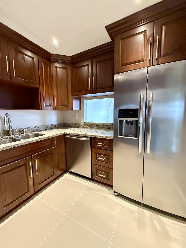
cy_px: 124
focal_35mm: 14
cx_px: 93
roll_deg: +1.0
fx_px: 100
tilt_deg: -6.2
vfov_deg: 102.1
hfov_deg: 85.7
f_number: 2.2
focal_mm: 2.22
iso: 1000
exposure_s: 1/40
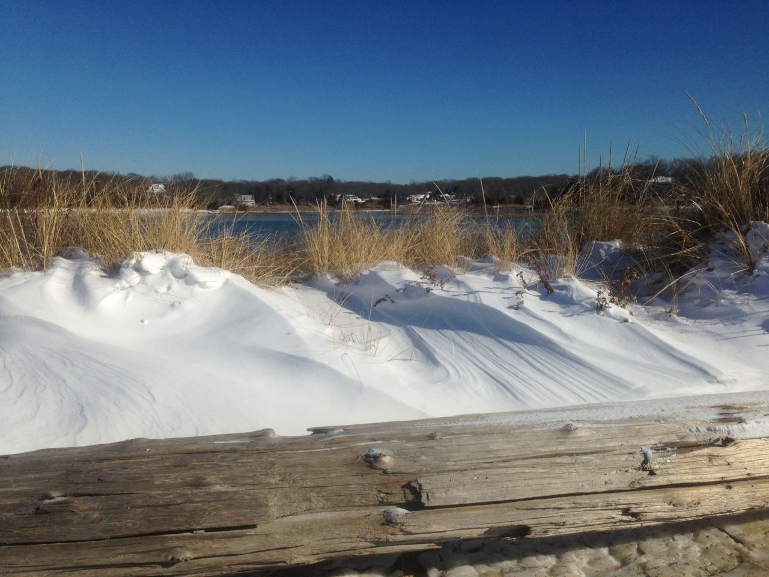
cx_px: 384
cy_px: 288
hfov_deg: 55.4
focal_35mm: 33
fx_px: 733
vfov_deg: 42.9
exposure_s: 1/4926
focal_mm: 4.12
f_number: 2.4
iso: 50
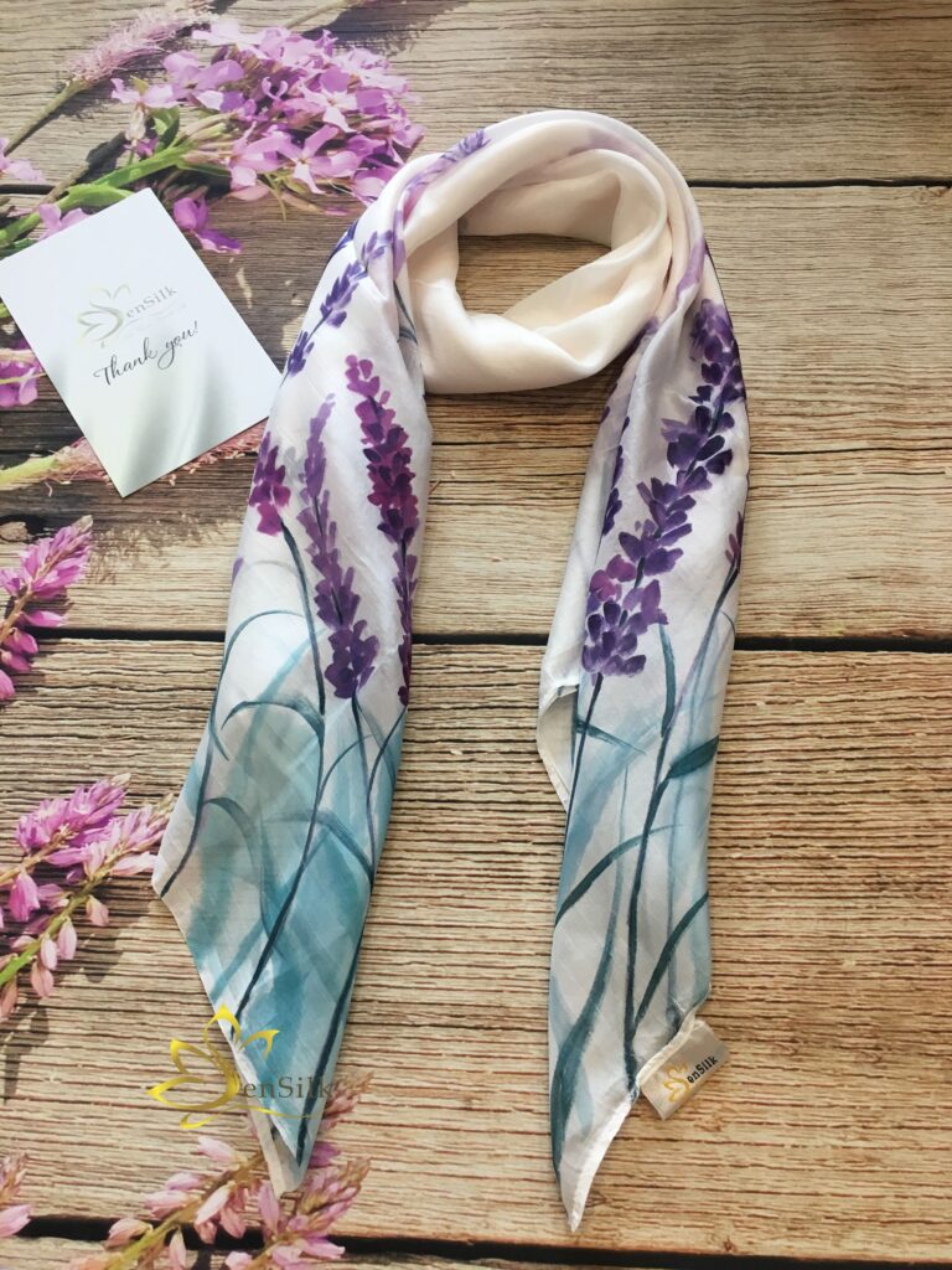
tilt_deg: -68.4
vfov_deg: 61.7
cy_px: 635
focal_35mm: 29
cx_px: 476
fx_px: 1063
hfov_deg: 48.2
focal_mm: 4.15
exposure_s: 1/33
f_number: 2.2
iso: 50
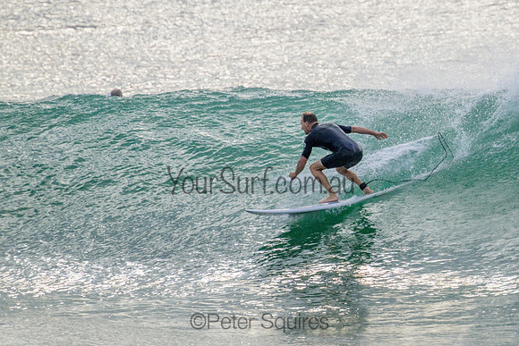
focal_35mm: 1095
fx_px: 15786
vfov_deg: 1.3
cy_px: 128
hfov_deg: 1.9
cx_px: 355
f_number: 11
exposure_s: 1/2000
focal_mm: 800
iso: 1000
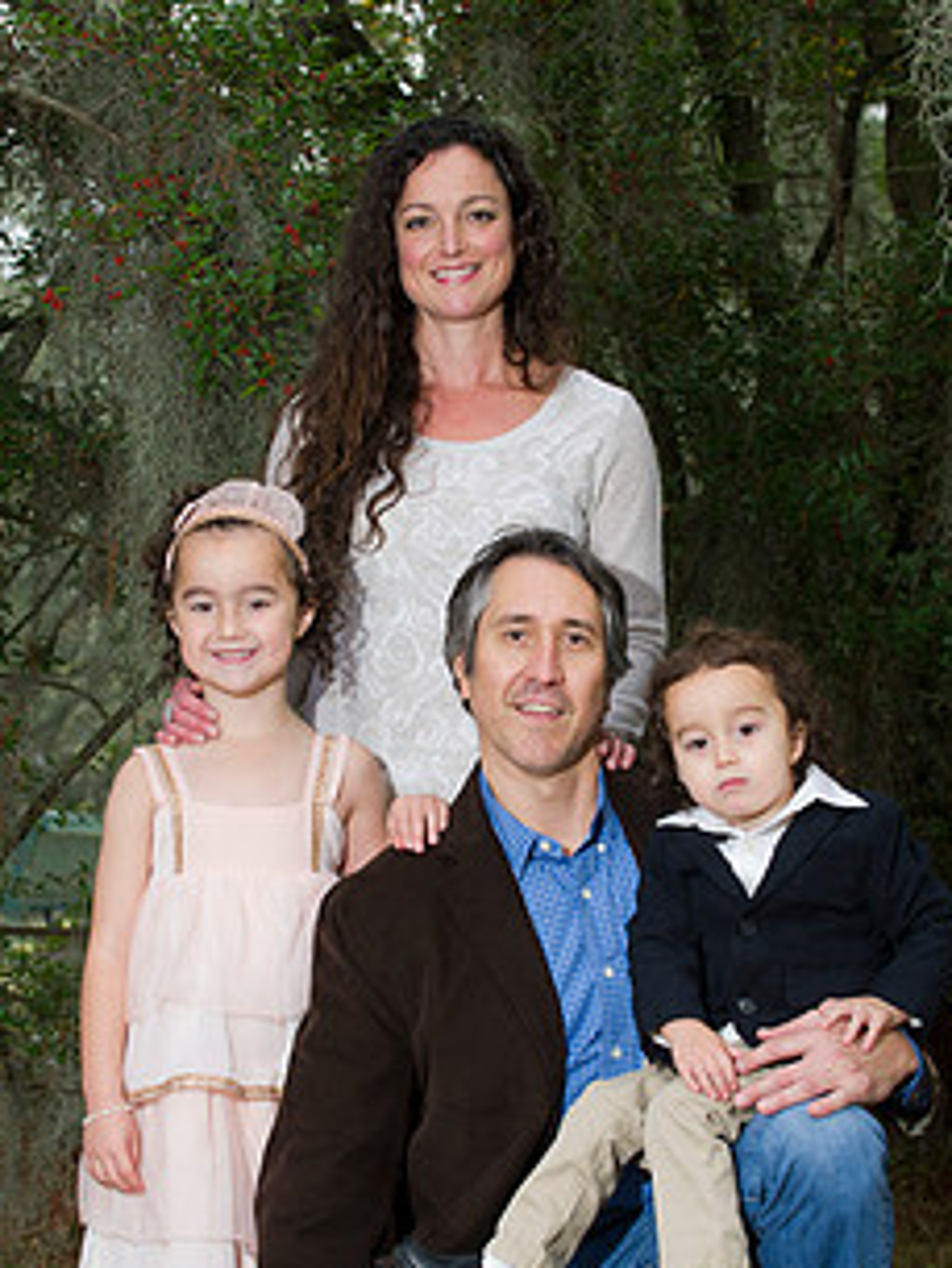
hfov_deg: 12.2
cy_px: 736
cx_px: 459
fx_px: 4470
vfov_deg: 16.1
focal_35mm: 122
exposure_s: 1/200
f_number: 5.6
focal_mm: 86
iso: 640
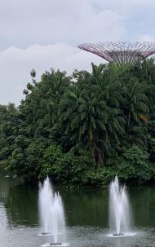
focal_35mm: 109
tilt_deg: -6.8
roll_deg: +0.1
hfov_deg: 11.9
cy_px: 215
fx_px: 735
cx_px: 165
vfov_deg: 18.8
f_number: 2.4
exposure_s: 1/223
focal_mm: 6
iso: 16
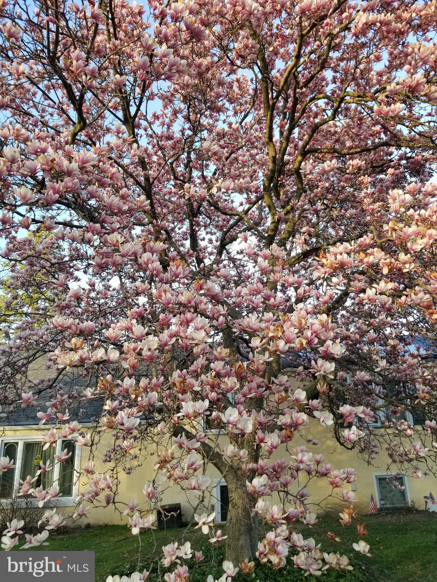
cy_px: 291
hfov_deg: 53.1
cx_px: 218
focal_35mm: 26
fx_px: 438
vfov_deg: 67.3
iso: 50
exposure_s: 1/228
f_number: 1.7
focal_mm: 4.25
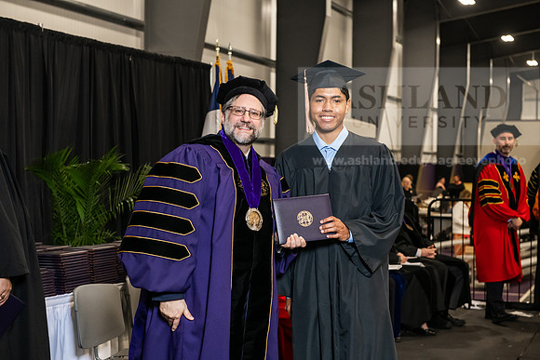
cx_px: 270
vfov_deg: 19.5
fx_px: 1050
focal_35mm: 70
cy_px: 180
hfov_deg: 28.8
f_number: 5
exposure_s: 1/200
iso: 2500
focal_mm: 70
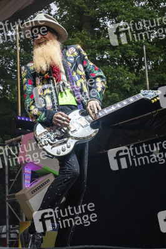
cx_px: 83
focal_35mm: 46
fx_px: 319
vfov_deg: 42.8
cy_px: 124
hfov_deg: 29.2
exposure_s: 1/250
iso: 1250
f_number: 9
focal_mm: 46
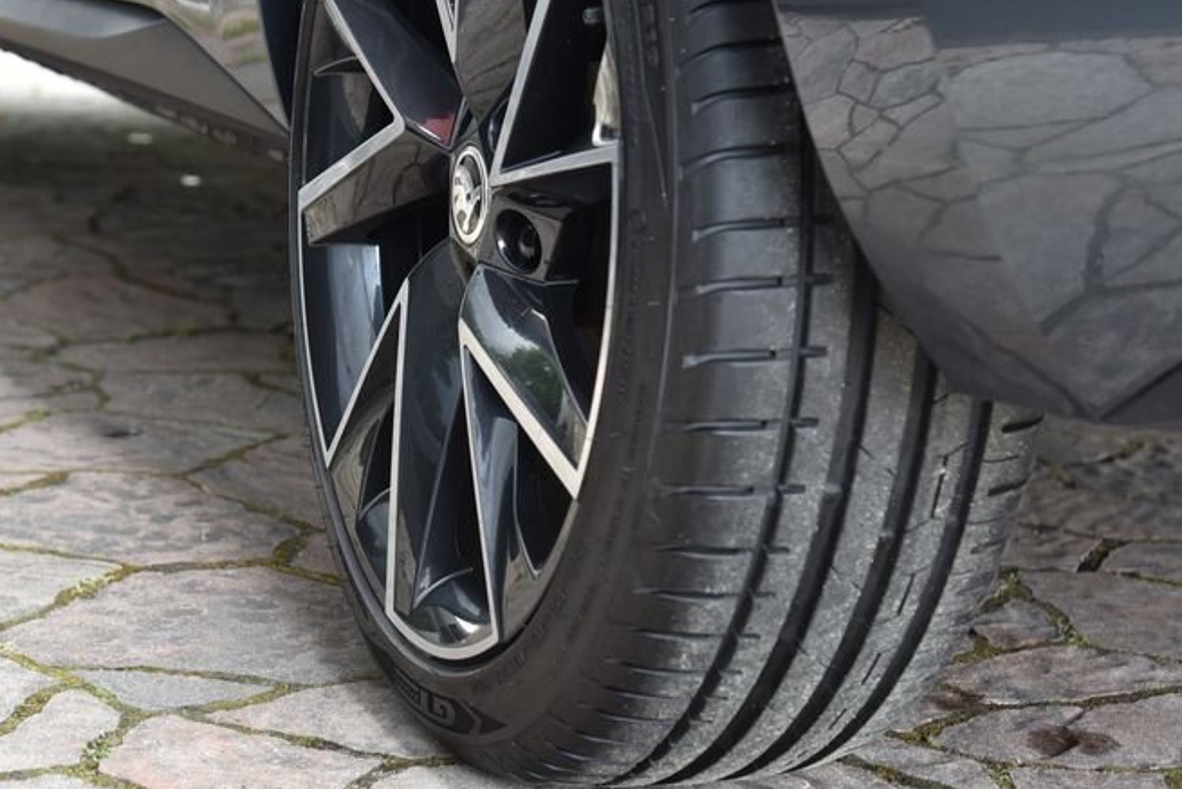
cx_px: 440
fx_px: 3185
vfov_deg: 14.1
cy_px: 202
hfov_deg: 21.0
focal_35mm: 97
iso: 500
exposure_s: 1/100
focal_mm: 62
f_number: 5
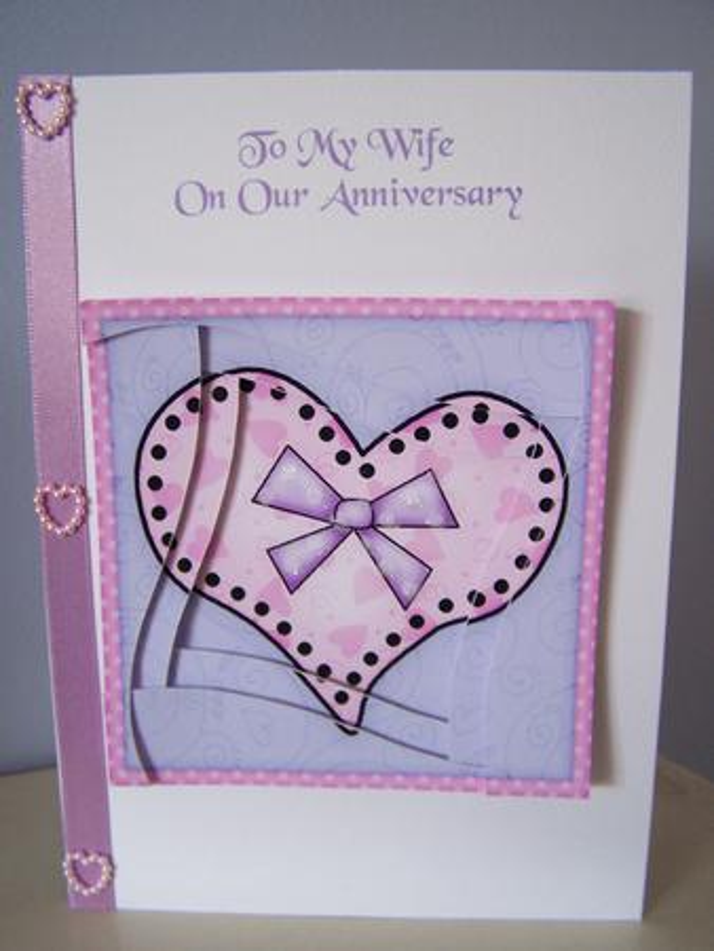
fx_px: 1044
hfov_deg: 37.8
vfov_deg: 49.0
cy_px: 476
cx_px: 357
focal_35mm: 38
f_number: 2.8
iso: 140
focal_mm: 6.3
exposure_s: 1/8
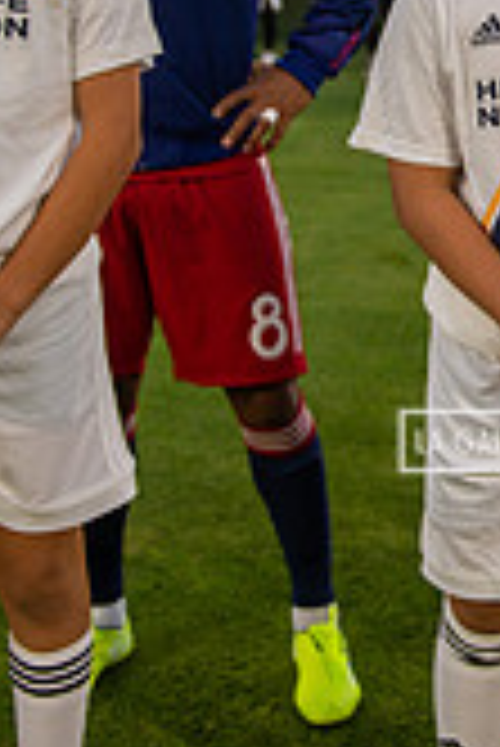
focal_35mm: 84
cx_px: 563
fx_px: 1746
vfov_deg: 23.6
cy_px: 90
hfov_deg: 15.8
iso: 400
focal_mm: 31
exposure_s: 1/640
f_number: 2.8
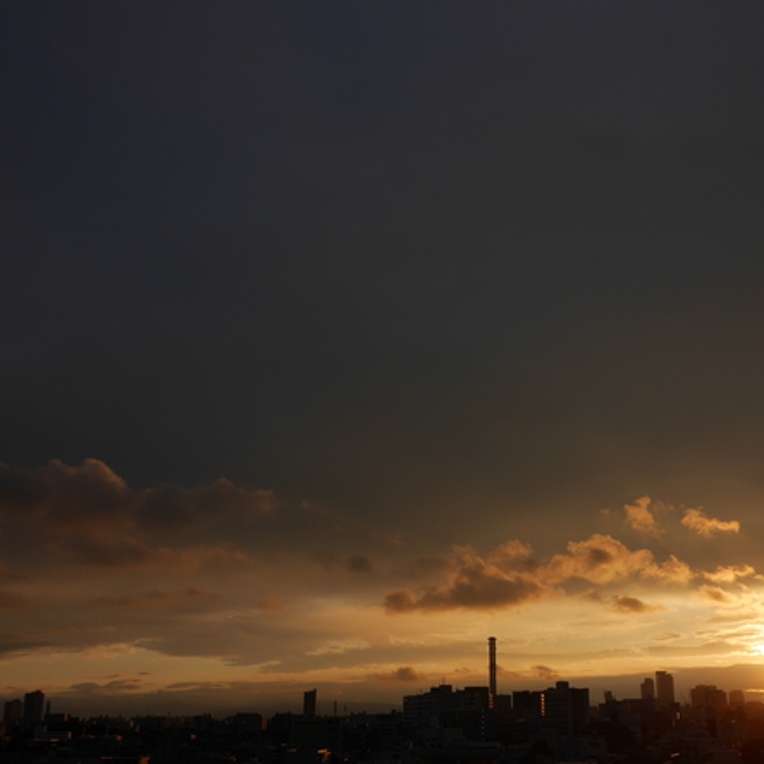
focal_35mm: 43
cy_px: 378
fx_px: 1074
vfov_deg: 39.2
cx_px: 451
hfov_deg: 39.0
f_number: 7.1
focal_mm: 18
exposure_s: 1/250
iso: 200
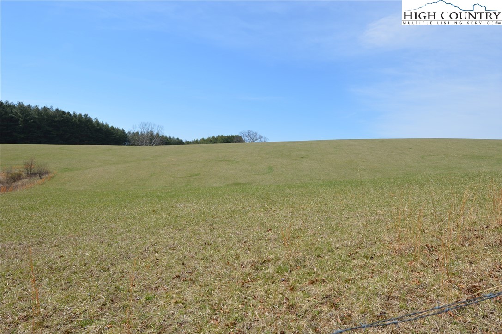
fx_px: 334
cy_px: 167
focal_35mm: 24
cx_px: 251
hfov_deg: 73.8
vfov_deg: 53.0
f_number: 8
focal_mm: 16
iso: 100
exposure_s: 1/250
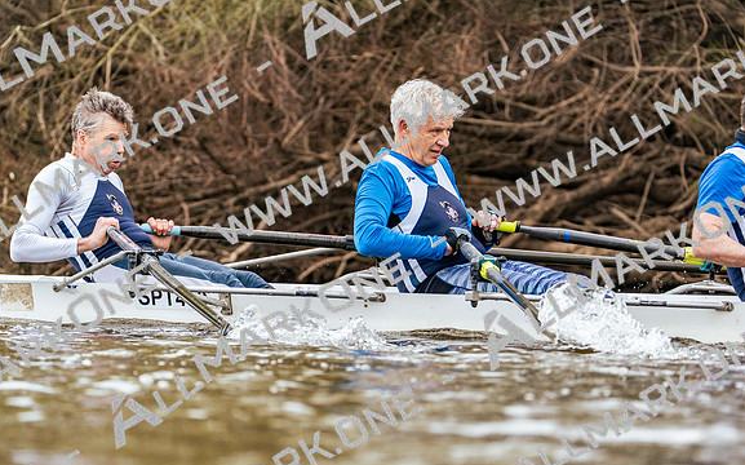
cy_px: 249
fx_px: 7346
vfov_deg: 3.6
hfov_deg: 5.8
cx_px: 373
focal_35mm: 362
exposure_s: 1/2000
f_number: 6.3
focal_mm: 353
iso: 2500
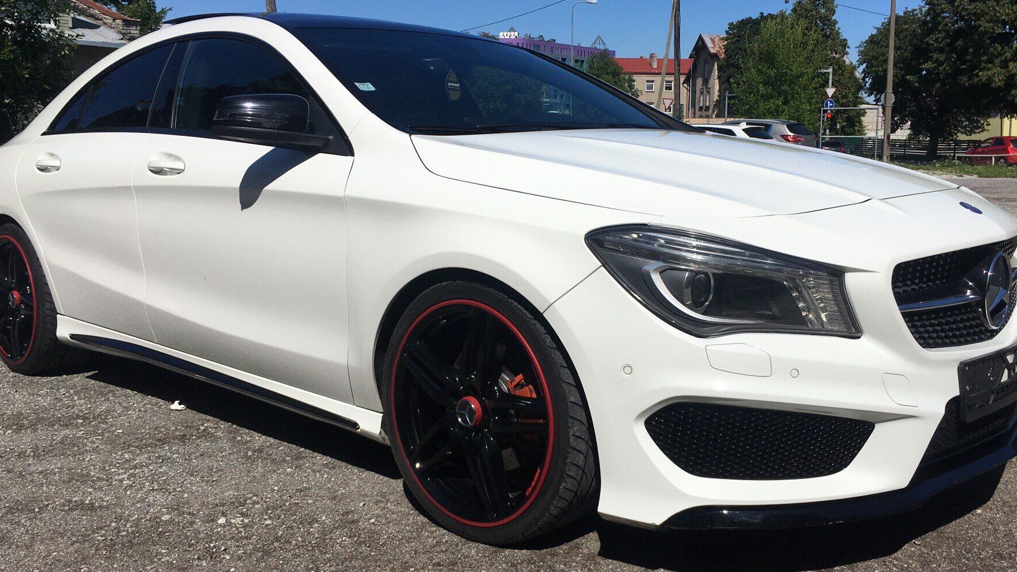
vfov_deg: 33.7
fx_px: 944
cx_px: 543
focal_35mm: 35
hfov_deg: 56.6
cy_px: 265
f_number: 2.2
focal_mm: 4.15
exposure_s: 1/4525
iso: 25
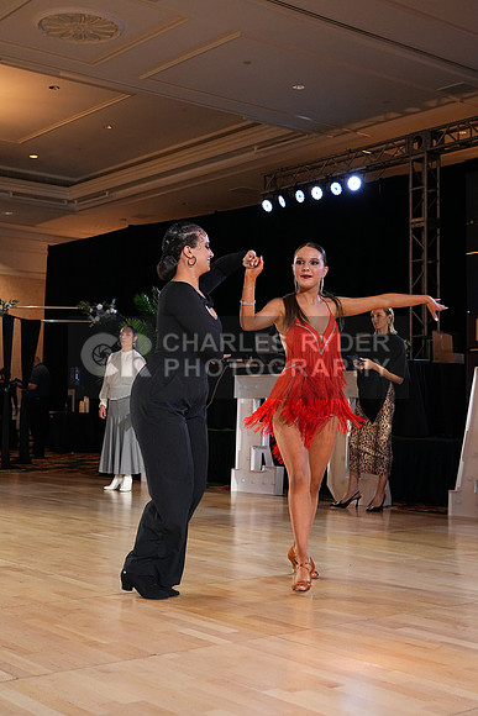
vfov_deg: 41.9
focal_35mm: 47
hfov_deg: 28.7
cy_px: 358
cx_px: 239
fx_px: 935
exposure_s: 1/200
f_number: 6.3
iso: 5000
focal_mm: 47
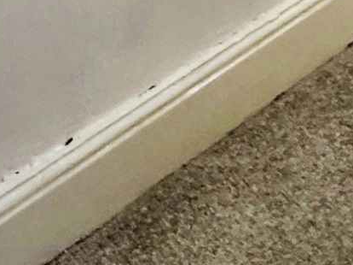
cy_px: -475
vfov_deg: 11.1
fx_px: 999
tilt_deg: -1.2
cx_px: -195
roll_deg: +1.3
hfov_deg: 17.7
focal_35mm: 98
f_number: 2.2
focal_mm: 2.22
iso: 250
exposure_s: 1/50
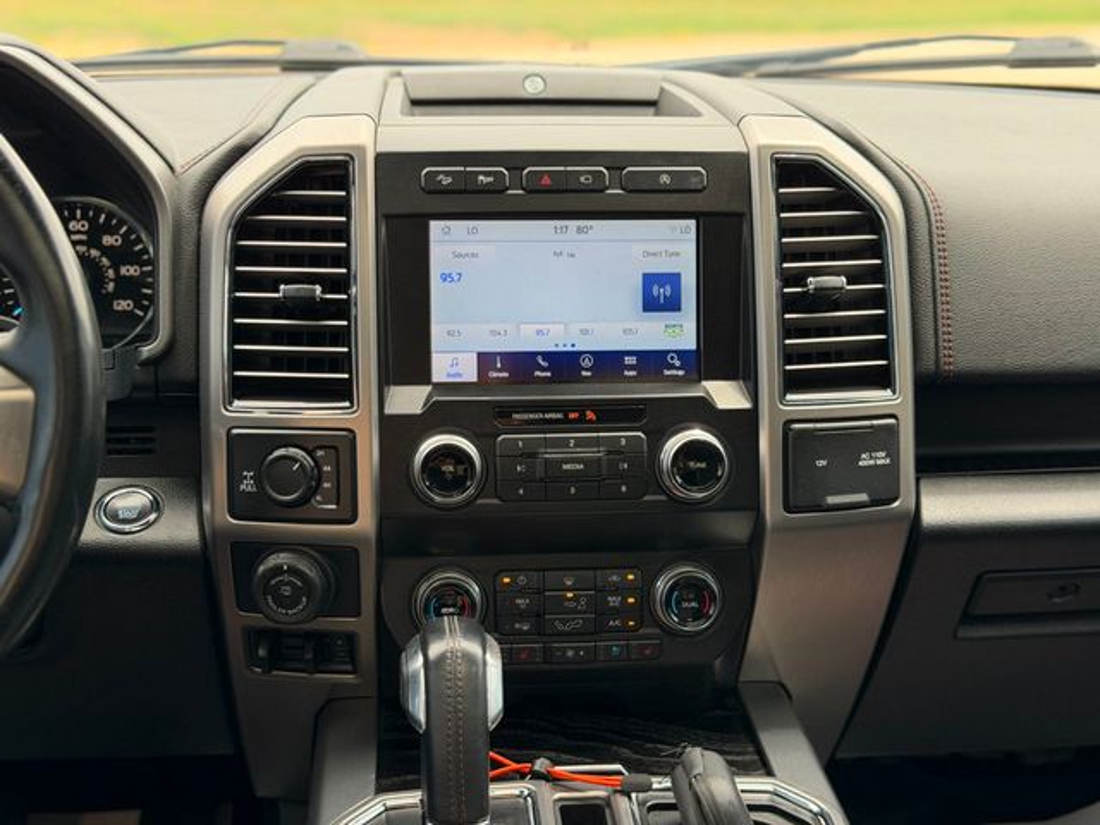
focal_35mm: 48
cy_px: 412
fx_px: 1525
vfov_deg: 30.3
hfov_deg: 39.7
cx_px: 550
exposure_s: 1/392
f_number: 1.78
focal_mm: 6.76
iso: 80
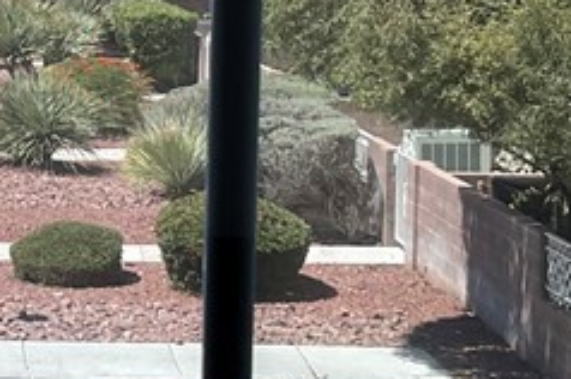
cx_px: -166
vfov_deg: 10.5
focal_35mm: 130
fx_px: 2059
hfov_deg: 15.1
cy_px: 65
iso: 16
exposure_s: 1/165
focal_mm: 3
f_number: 1.8
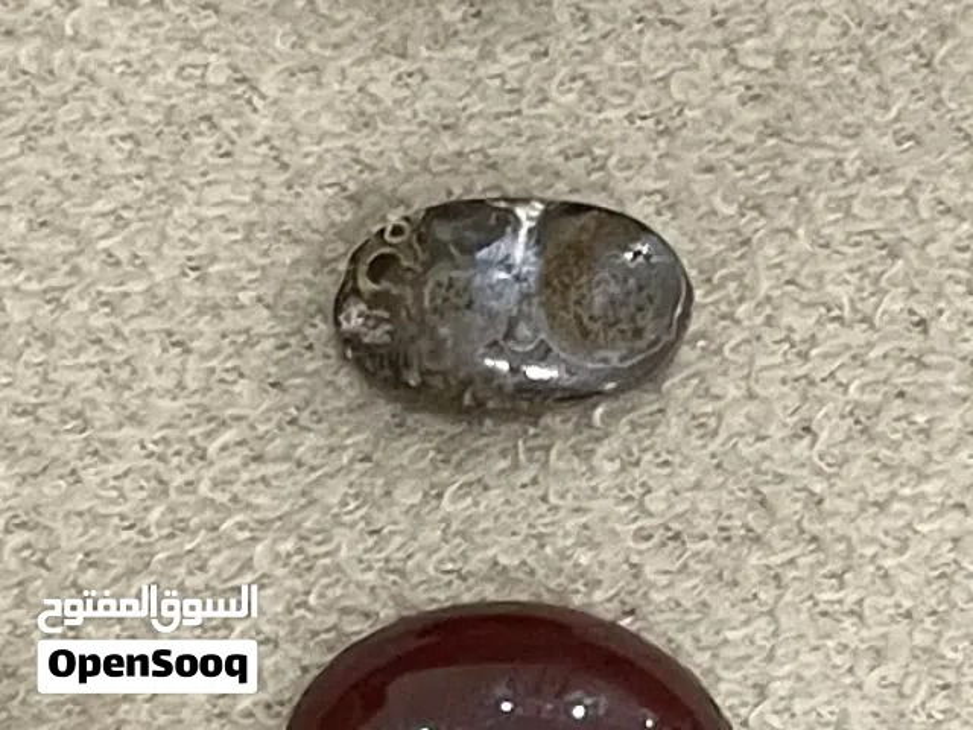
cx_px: 486
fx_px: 731
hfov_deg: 67.3
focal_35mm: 26
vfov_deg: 53.1
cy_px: 365
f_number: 1.6
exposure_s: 1/50
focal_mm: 4.2
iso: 125
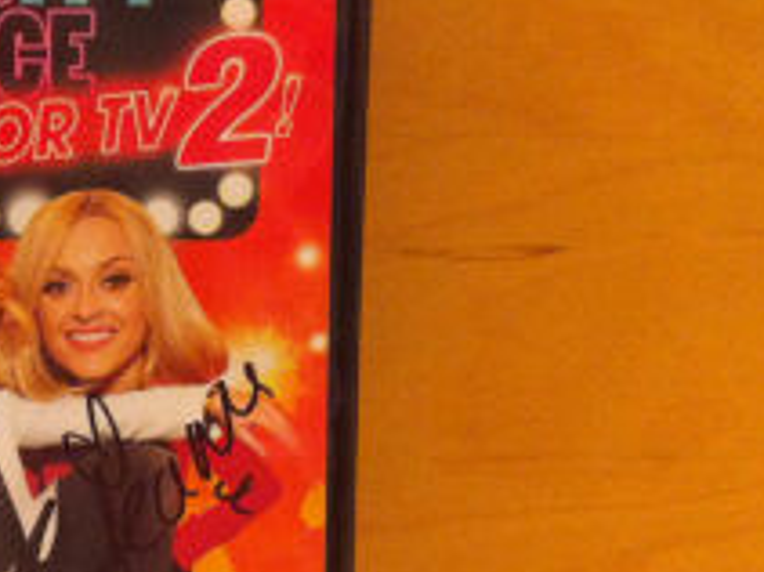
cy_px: 382
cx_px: 11
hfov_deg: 22.7
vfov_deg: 17.7
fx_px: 1831
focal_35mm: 83
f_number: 2.8
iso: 320
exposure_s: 1/15
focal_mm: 3.85
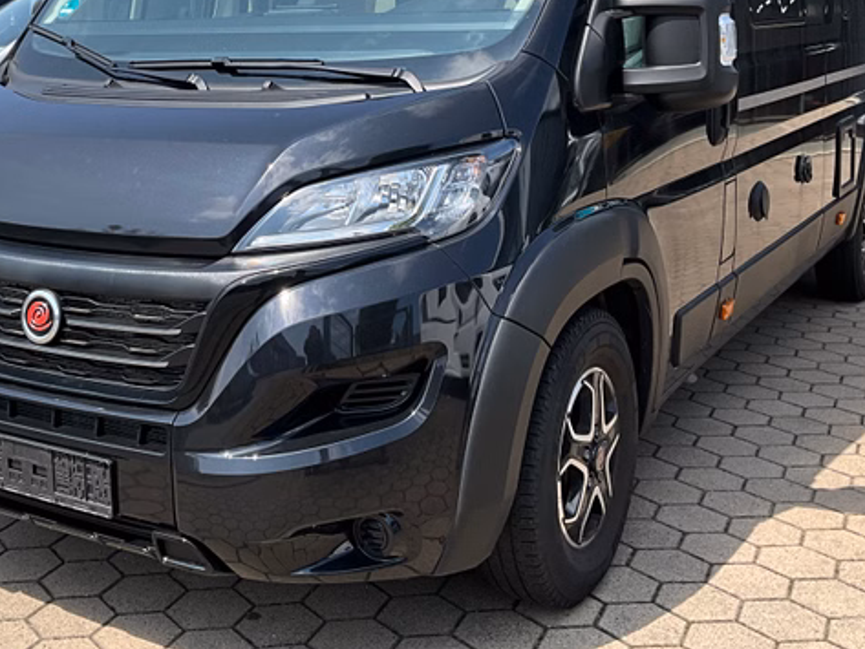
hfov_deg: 38.6
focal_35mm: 49
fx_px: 1225
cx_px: 305
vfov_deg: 29.1
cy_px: 141
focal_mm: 3
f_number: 1.8
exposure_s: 1/1144
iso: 25
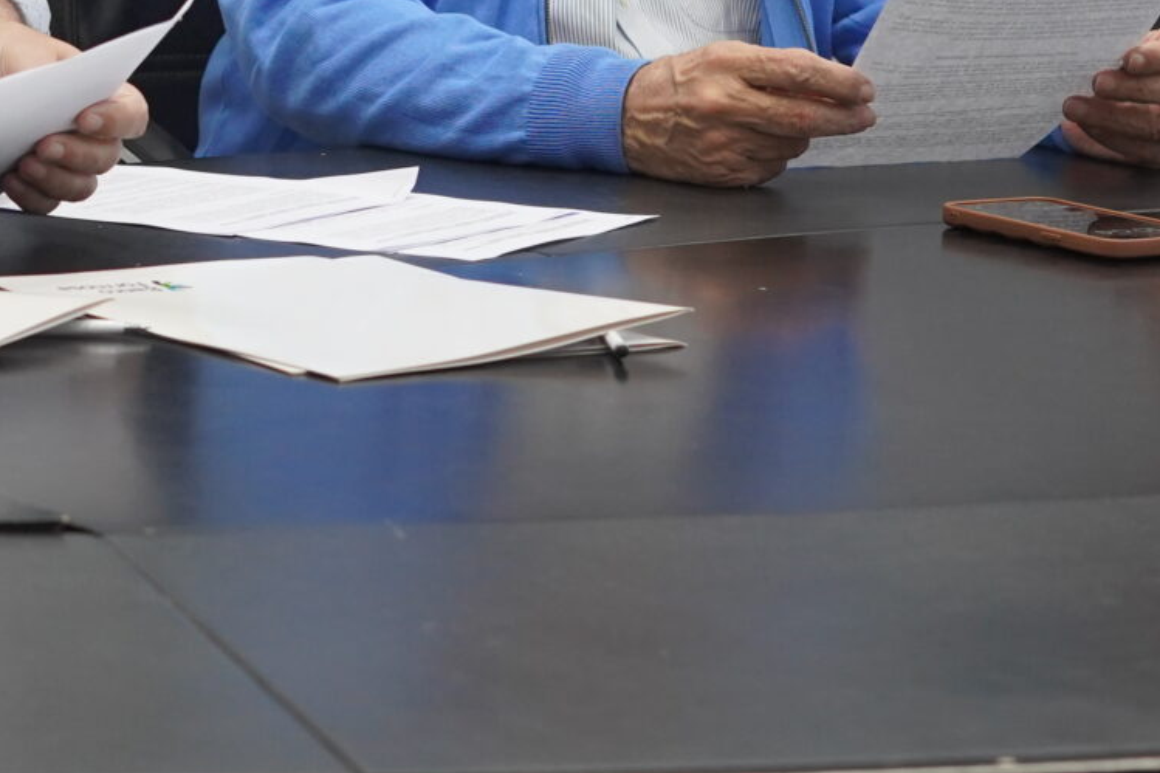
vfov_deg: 8.0
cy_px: -69
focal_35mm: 171
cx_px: -102
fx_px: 5508
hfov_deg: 11.8
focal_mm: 50
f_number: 4
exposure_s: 1/160
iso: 1600
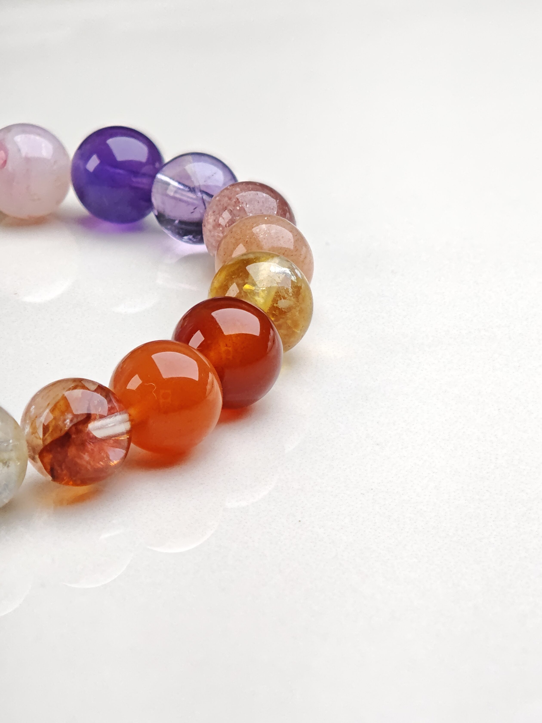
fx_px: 2088
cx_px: 271
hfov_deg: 14.8
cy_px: 362
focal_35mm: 100
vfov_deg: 19.6
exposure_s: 1/1616
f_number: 1.8
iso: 200
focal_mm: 11.5
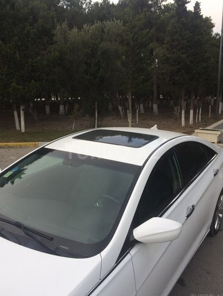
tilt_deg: -15.2
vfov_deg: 59.9
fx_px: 257
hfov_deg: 46.9
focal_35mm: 30
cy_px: 152
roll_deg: +0.4
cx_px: 113
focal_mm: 4.15
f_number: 2.2
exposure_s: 1/954
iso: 32
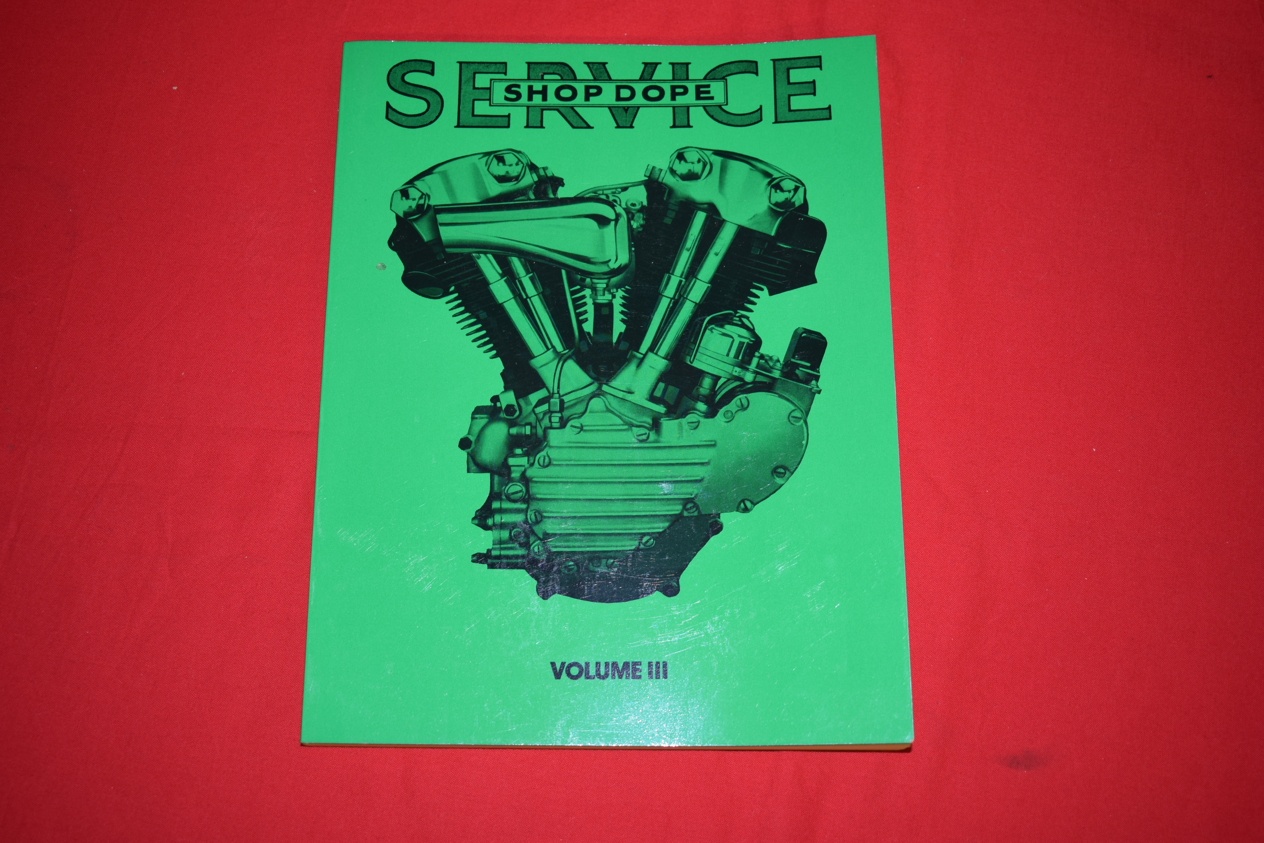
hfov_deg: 46.4
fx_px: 1475
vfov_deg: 31.9
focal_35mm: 42
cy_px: 422
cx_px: 632
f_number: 5
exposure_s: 1/25
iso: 160
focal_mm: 28
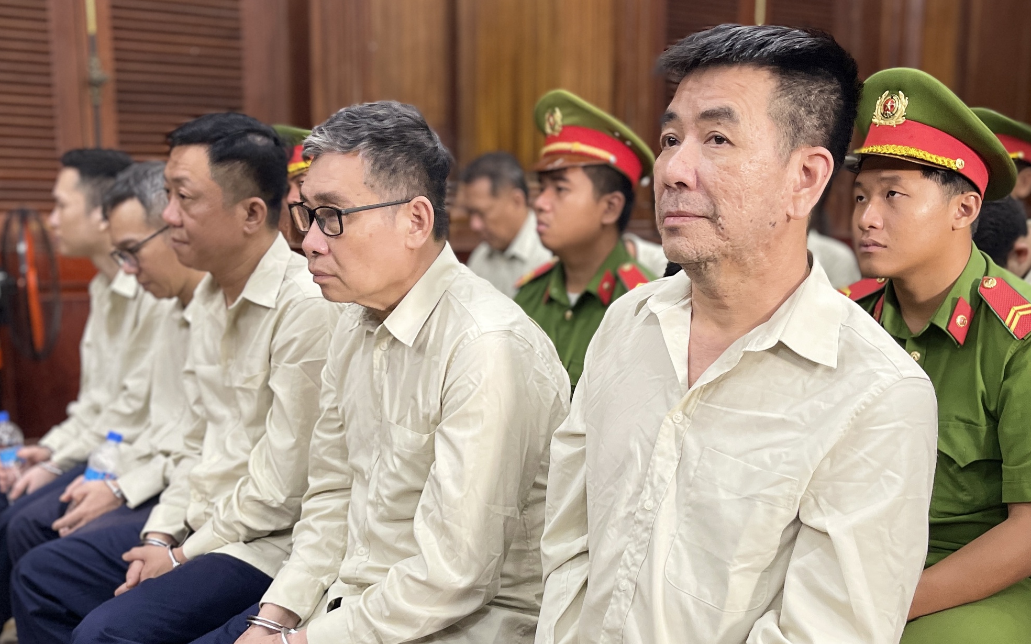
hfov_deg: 66.5
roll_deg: -0.5
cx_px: 522
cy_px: 382
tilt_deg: -11.9
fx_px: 787
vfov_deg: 44.3
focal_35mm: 28
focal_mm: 5.1
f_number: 1.6
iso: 160
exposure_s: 1/50
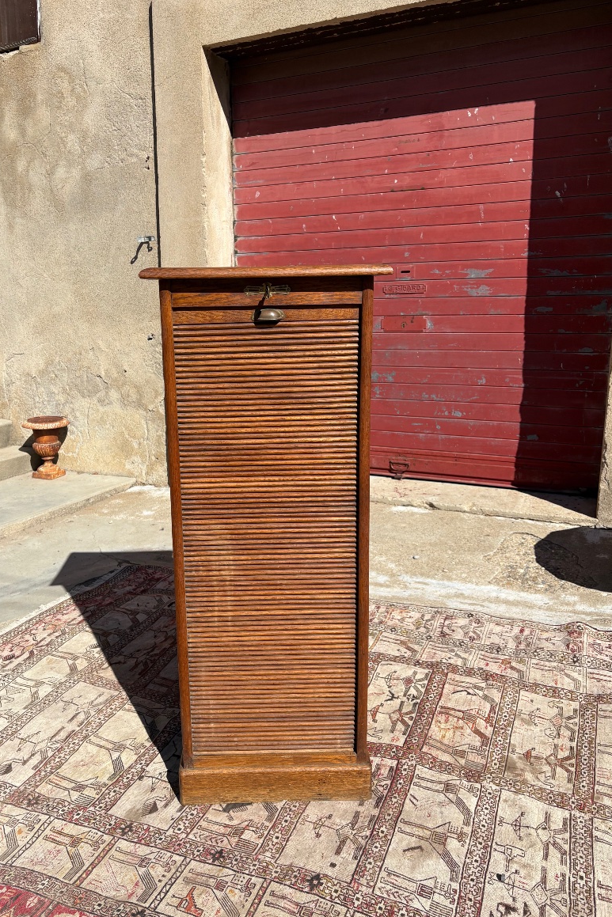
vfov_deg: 65.5
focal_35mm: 28
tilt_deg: -10.6
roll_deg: +0.2
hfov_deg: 46.3
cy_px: 449
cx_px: 263
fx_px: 714
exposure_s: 1/5348
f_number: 1.6
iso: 50
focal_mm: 5.96
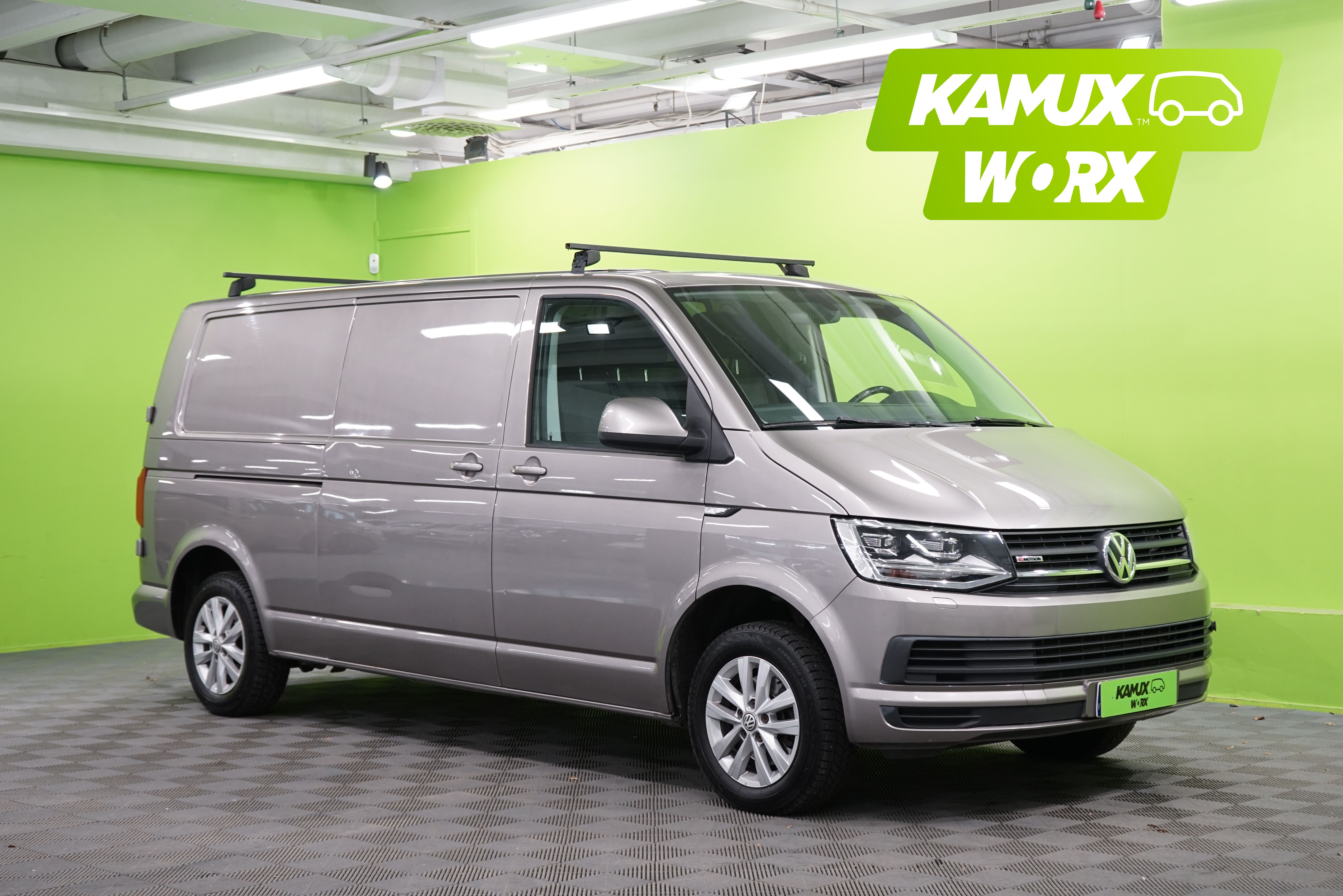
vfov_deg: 24.6
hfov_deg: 36.2
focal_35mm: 55
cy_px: 448
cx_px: 672
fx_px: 2052
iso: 800
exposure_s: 1/50
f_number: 5.6
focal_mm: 55
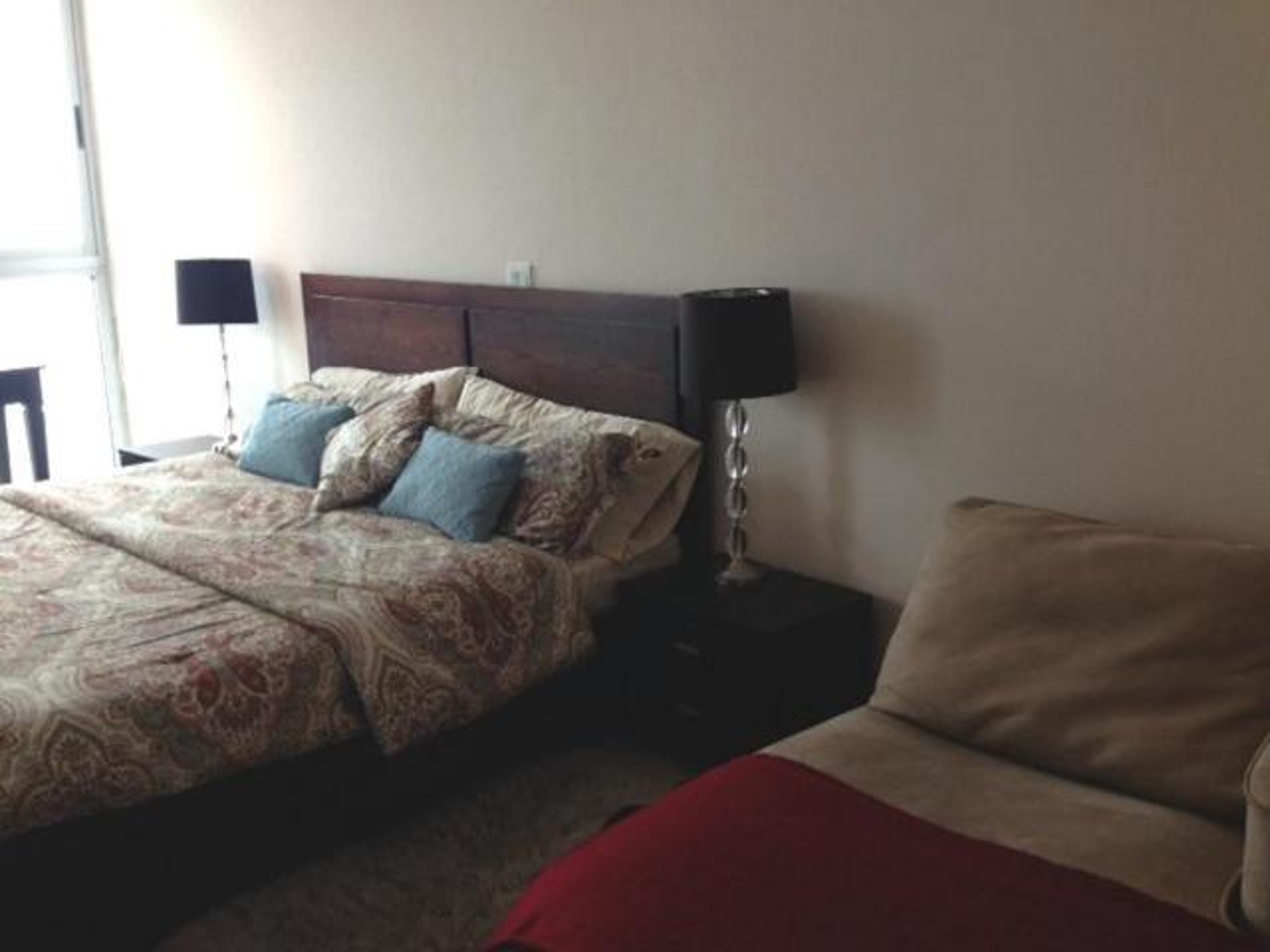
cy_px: 476
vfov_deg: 42.9
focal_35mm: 33
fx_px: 1211
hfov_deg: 55.4
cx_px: 635
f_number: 2.4
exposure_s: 1/60
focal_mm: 4.12
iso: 64
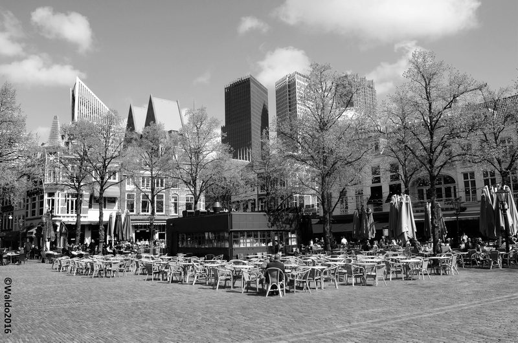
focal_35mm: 33
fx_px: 474
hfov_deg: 57.3
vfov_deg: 39.8
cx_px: 259
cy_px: 172
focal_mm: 22
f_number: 9
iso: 200
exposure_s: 1/320
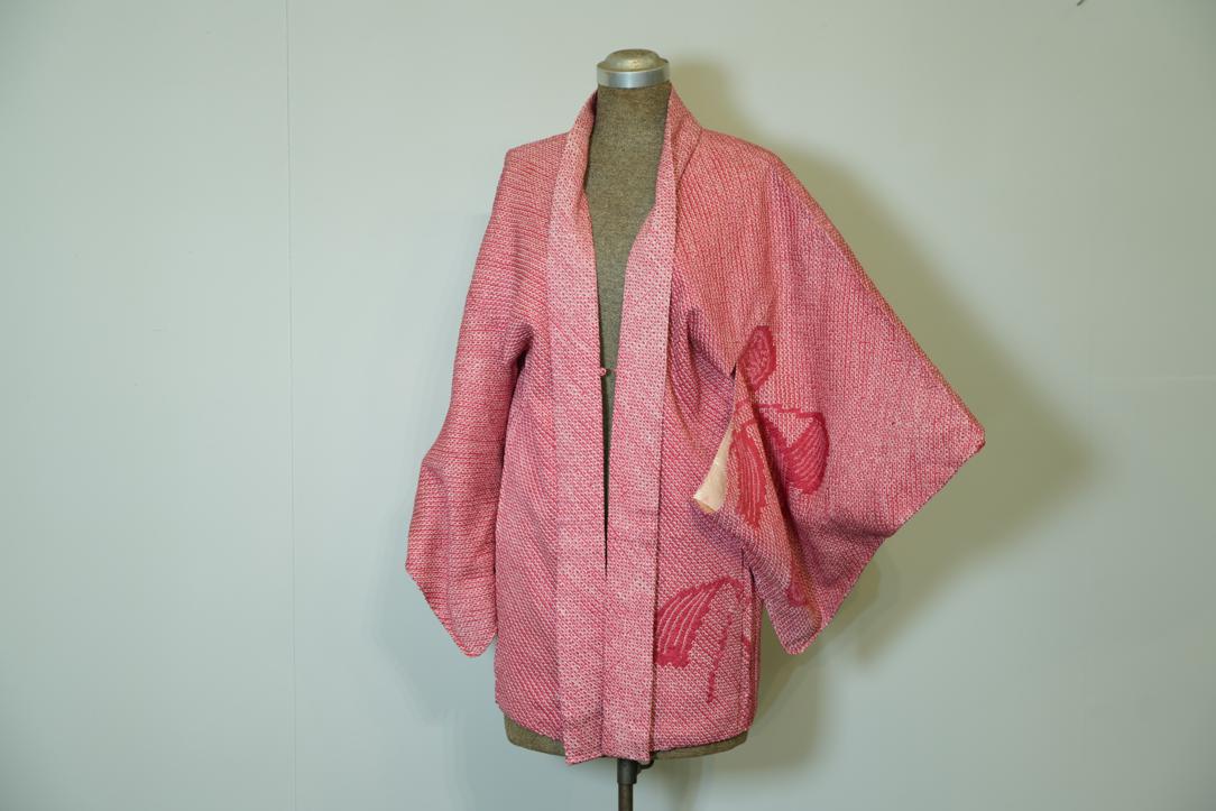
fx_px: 2094
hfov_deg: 32.4
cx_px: 608
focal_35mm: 62
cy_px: 406
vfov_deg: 21.9
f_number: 4
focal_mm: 62
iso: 400
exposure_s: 1/80
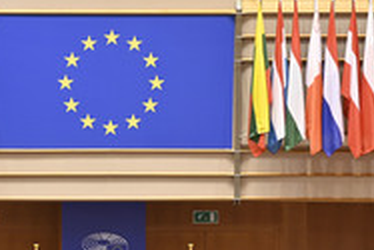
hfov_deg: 6.3
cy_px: 174
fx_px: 3379
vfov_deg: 4.2
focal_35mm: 325
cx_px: 107
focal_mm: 135
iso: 800
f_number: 2.8
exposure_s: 1/160
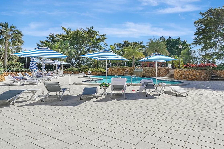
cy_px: 72
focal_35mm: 24
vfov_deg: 53.7
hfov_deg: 71.9
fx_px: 148
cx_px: 151
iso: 640
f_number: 14
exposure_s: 1/1250
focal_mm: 16.5
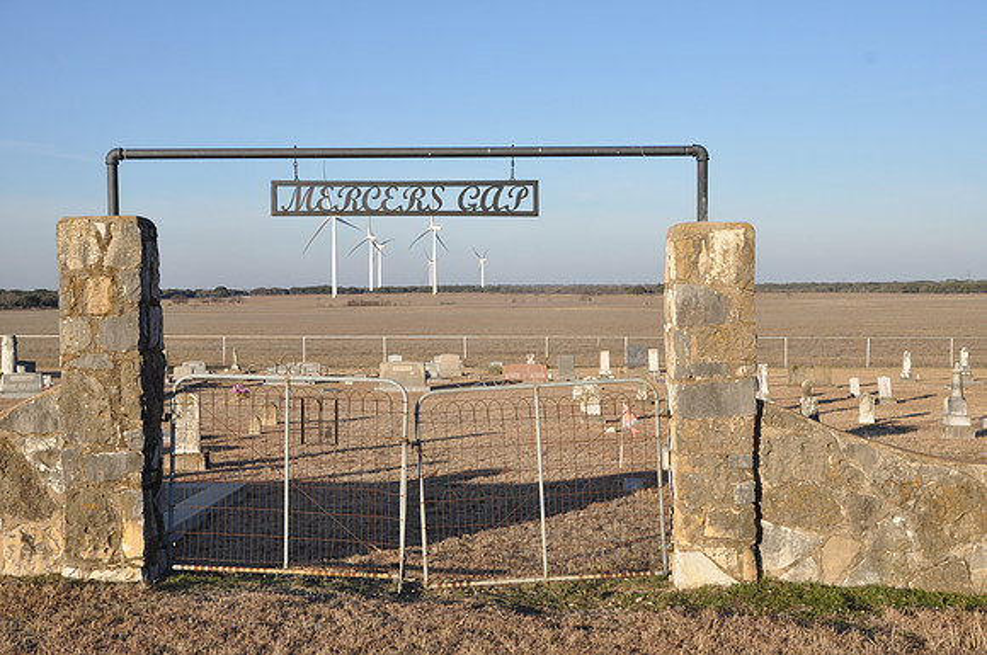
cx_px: 494
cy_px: 328
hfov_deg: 41.2
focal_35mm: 48
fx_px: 1314
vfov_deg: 28.0
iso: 200
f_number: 11
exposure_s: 1/125
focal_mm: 32
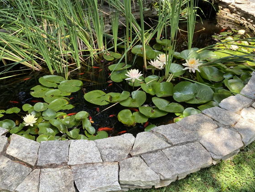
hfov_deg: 50.1
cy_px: 86
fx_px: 273
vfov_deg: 38.6
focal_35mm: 37
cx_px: 128
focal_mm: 4.25
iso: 32
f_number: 1.8
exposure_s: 1/280
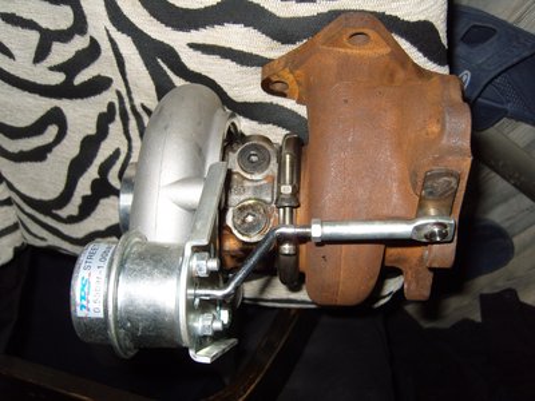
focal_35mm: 35
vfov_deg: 40.7
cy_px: 200
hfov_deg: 52.6
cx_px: 268
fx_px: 541
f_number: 2.8
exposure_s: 1/30
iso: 100
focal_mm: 7.4
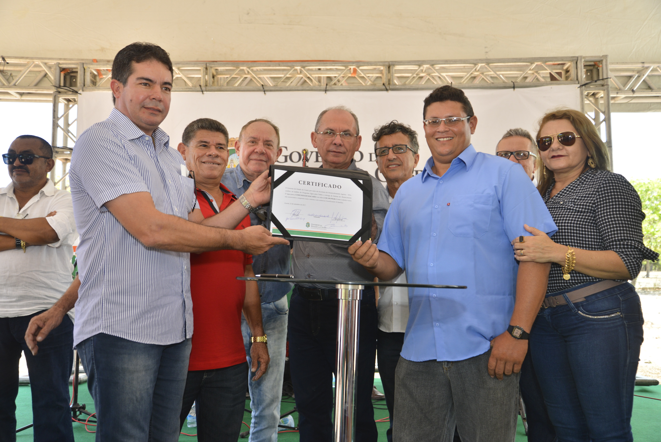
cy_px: 221
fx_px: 624
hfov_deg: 55.8
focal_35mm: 34
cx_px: 330
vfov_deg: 38.9
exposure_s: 1/320
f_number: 4.5
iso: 400
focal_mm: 34
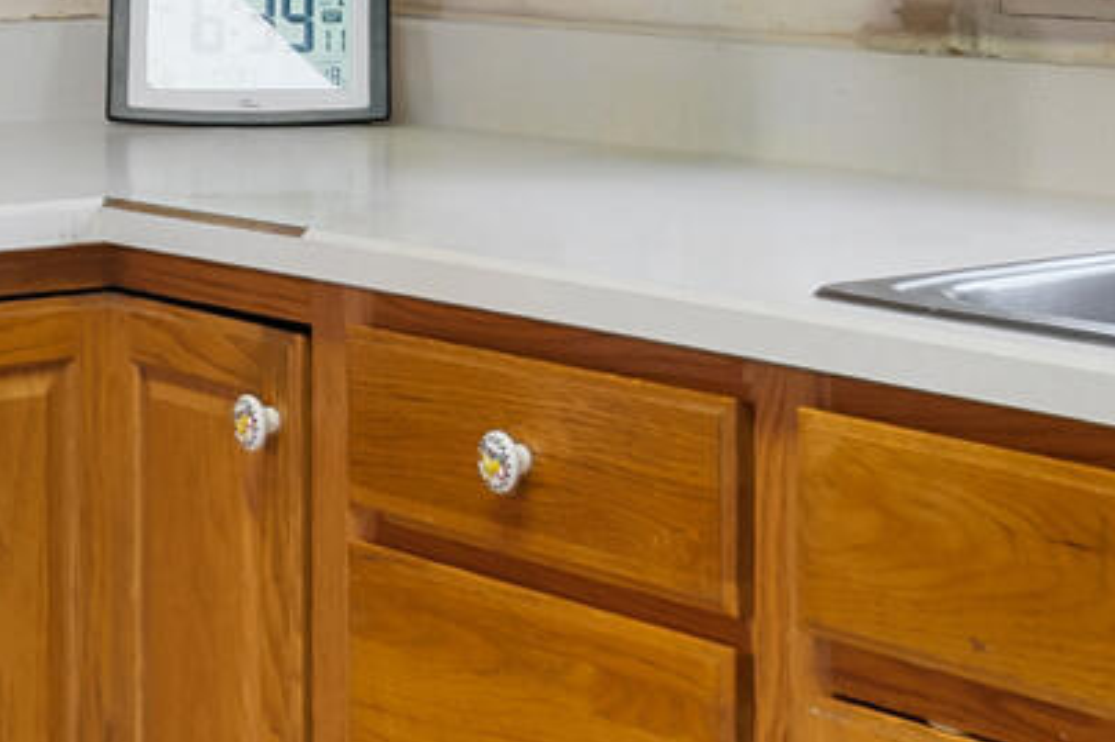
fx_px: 3065
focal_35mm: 99
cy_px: -269
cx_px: 351
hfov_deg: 20.5
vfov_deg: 13.2
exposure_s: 1/10
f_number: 4.5
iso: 320
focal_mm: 16
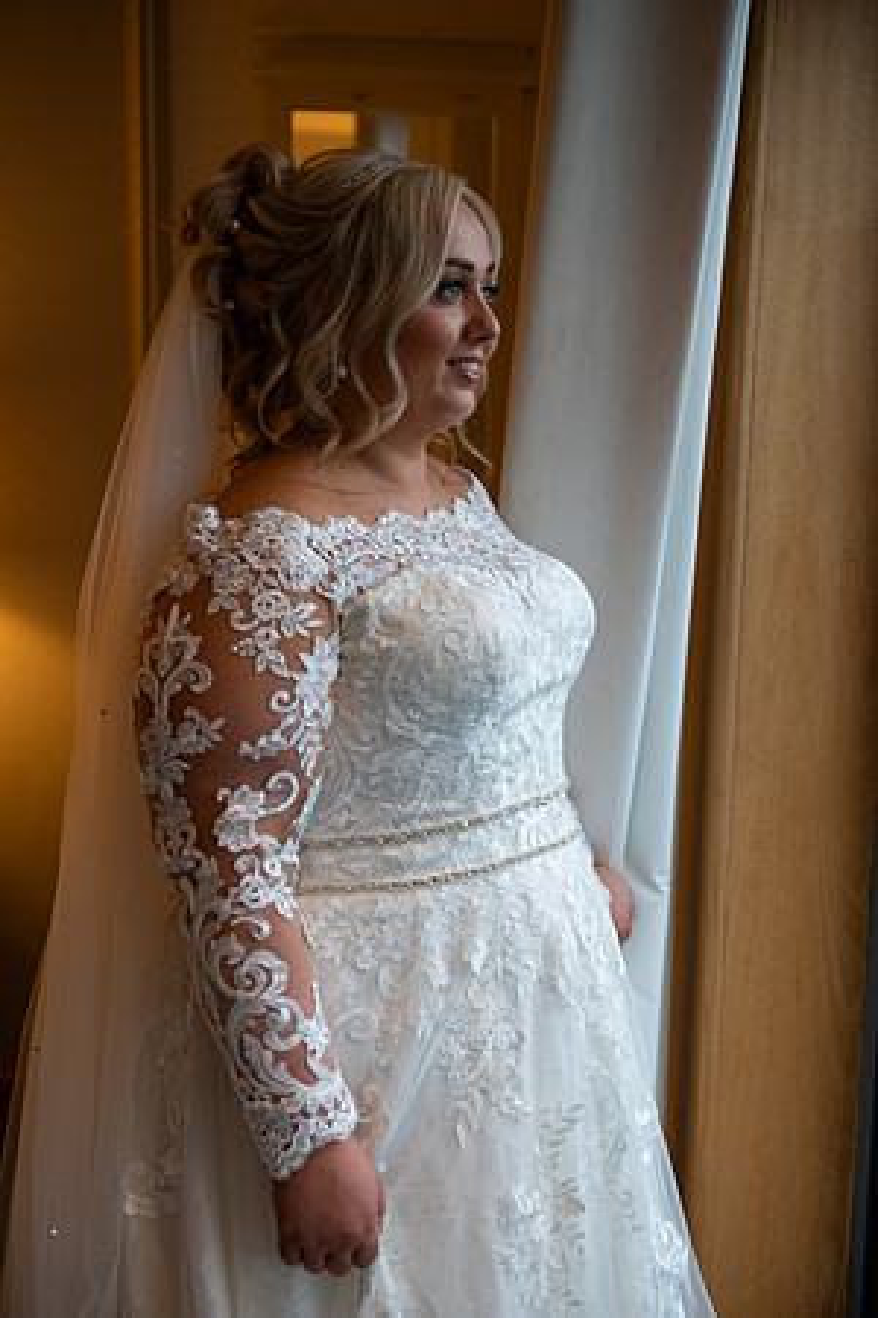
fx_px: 1463
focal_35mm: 40
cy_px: 659
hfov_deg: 33.4
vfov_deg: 48.5
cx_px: 439
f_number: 3.5
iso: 640
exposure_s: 1/160
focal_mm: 40
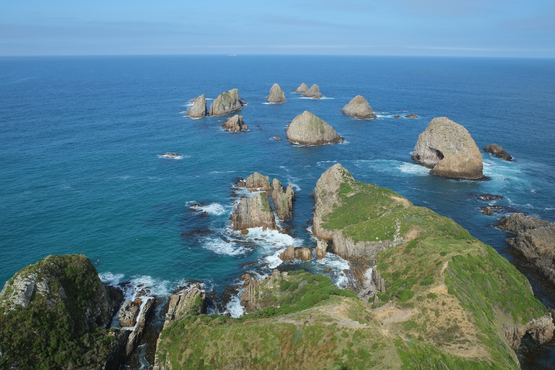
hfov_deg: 67.4
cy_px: 185
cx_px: 278
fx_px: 416
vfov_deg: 47.9
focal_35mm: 27
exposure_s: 1/300
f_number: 11
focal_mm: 18
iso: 400
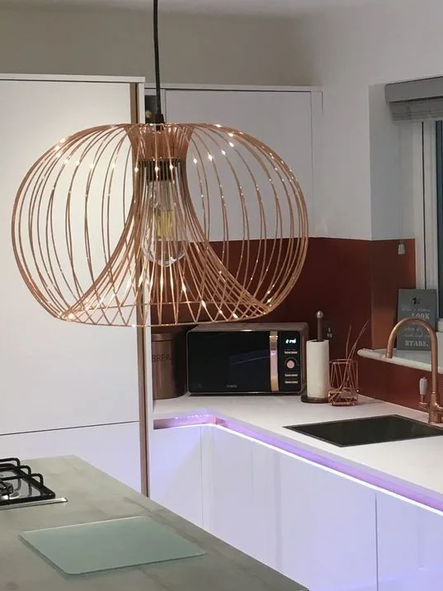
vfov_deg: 24.1
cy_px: 275
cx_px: 388
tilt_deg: -2.9
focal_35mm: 81
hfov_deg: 18.0
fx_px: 1382
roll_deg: +0.2
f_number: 2.2
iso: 64
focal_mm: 4.15
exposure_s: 1/33
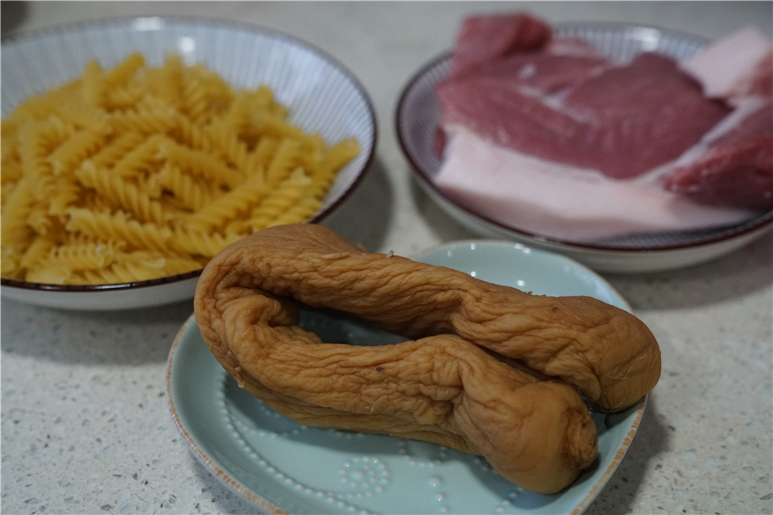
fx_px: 1160
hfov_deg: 36.9
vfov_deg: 25.1
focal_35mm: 54
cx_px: 386
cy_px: 258
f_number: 4.5
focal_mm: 54
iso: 6400
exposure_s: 1/125
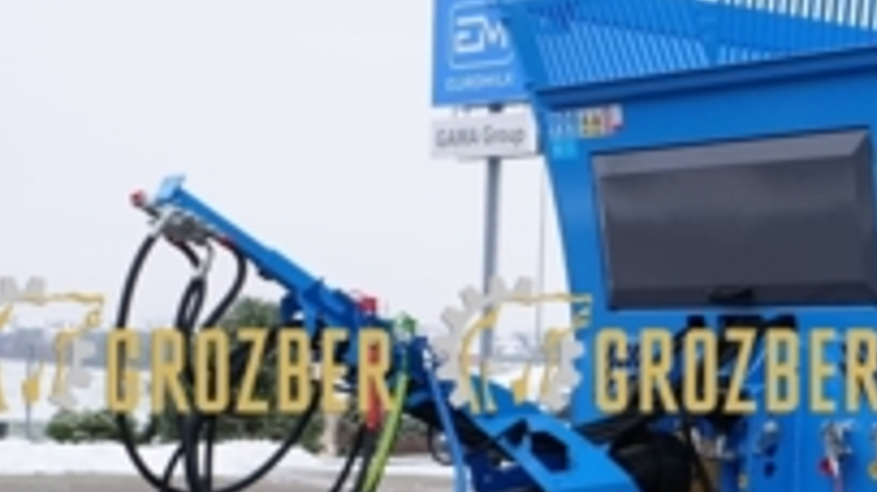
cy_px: 345
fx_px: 2510
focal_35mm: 108
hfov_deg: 18.4
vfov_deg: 11.2
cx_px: 1153
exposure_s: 1/160
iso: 200
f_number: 4
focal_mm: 18
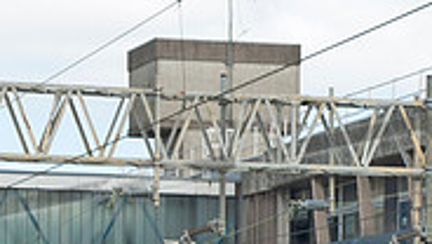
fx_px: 2156
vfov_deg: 6.4
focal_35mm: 188
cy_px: 394
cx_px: 188
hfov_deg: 11.4
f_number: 7.1
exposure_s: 1/200
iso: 200
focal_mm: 38
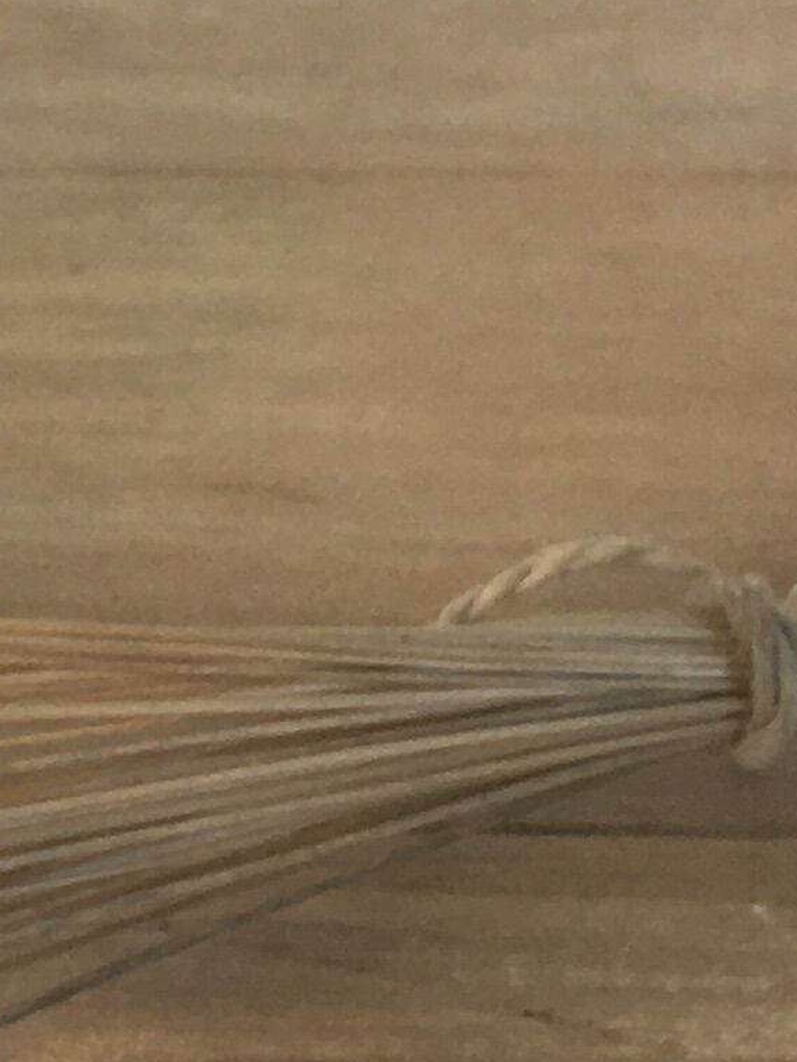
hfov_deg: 9.2
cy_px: -164
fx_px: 4729
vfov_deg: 12.6
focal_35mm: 154
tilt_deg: -21.7
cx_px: -650
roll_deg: -1.0
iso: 32
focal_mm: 4.15
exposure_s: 1/50
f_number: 2.2
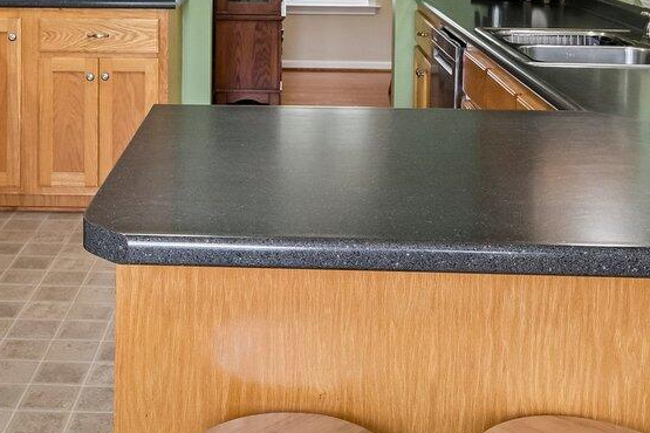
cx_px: 247
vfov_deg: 21.1
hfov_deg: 33.8
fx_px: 1065
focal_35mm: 59
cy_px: -111
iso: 400
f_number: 8
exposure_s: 1/15
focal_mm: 16
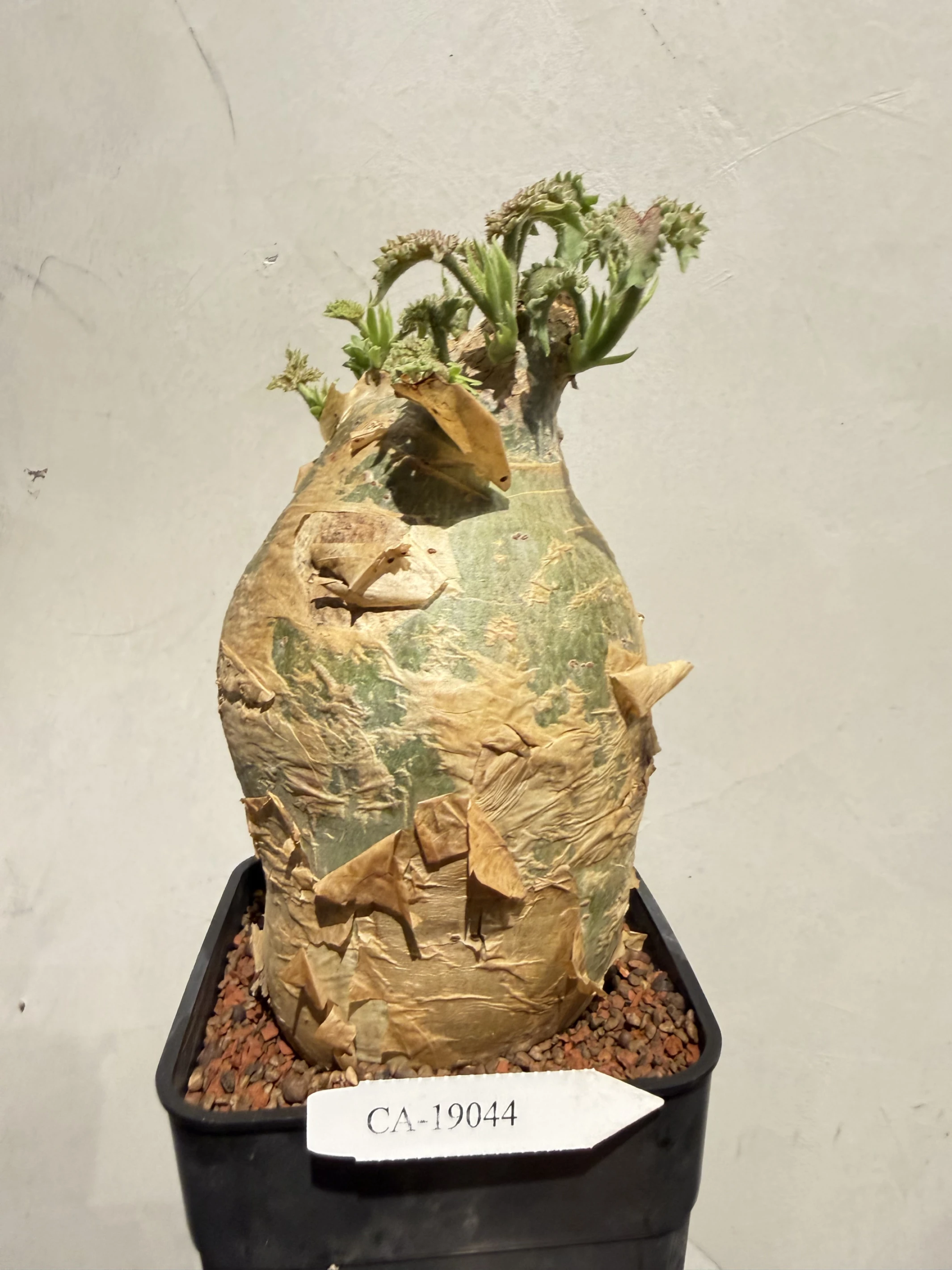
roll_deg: +1.1
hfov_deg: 56.8
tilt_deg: -8.0
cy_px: 635
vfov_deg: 71.6
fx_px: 880
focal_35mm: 24
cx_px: 476
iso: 400
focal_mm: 2.22
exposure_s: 1/60
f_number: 2.2
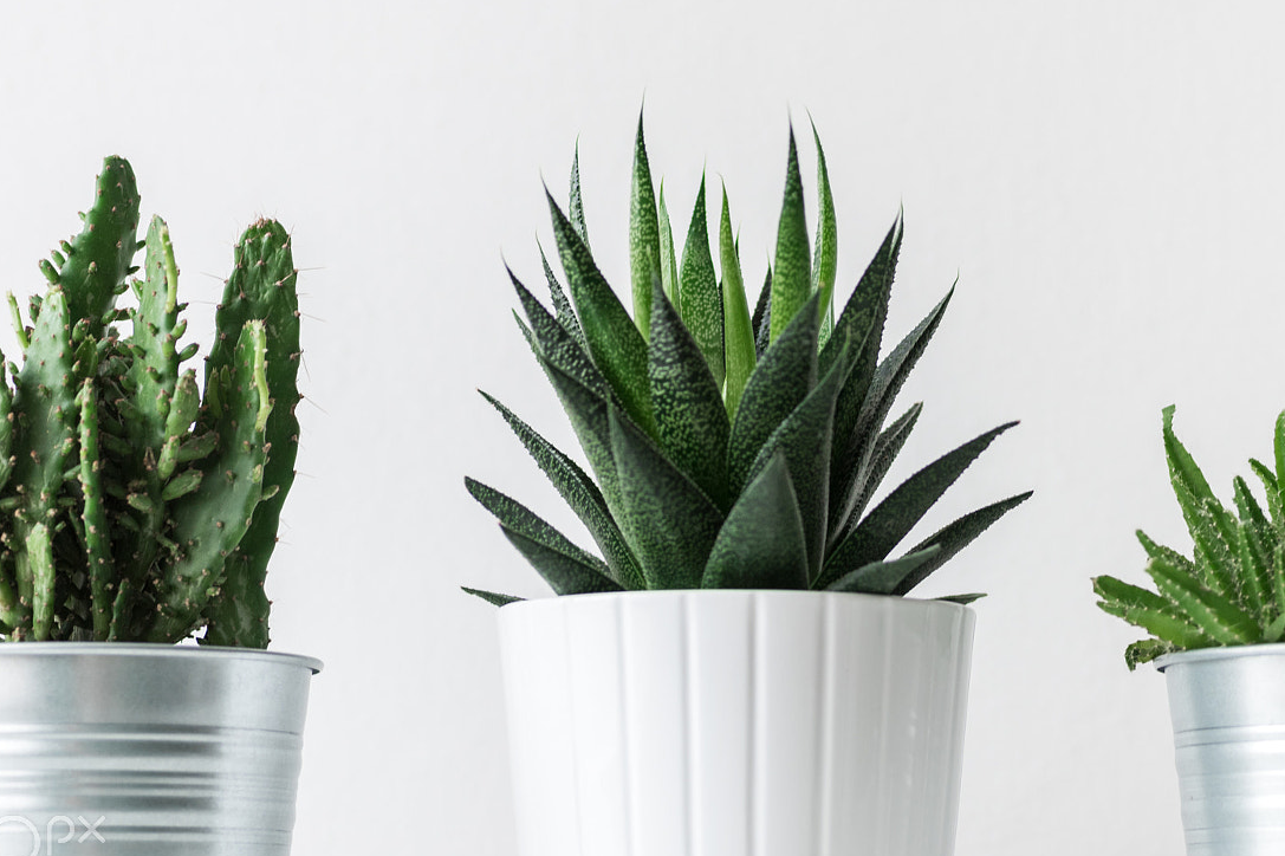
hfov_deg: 19.8
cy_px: 368
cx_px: 758
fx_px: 3675
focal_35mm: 103
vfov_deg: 13.3
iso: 400
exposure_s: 1/80
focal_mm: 70
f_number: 3.5
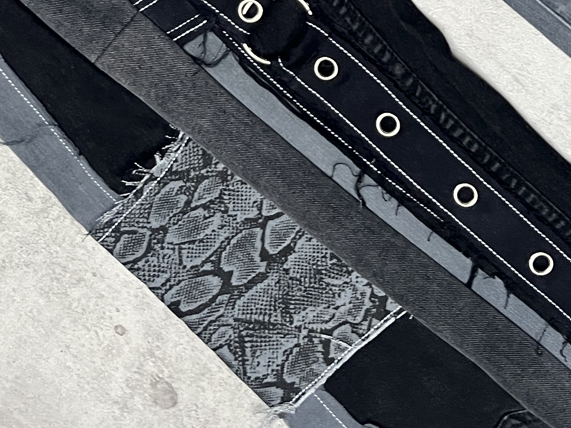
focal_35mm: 78
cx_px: 332
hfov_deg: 25.0
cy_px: -174
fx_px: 1287
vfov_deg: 17.4
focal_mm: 5.1
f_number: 1.6
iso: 640
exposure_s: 1/30
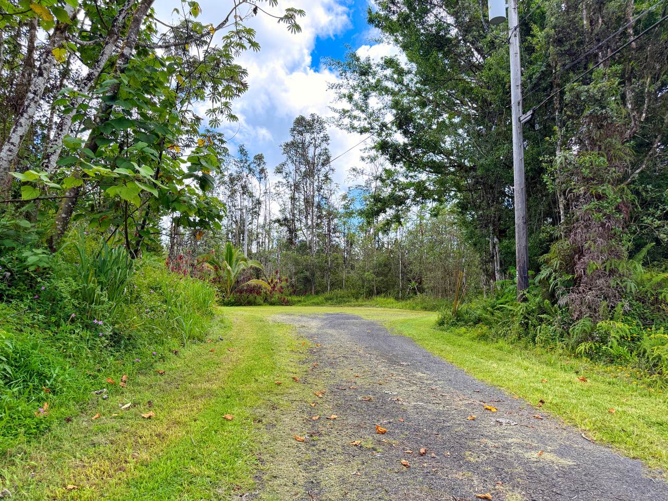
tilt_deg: +5.4
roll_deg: -1.7
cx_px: 334
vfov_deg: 56.8
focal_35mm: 24
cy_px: 250
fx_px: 463
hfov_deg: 71.6
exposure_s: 1/1812
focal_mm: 6.76
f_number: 1.78
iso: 100
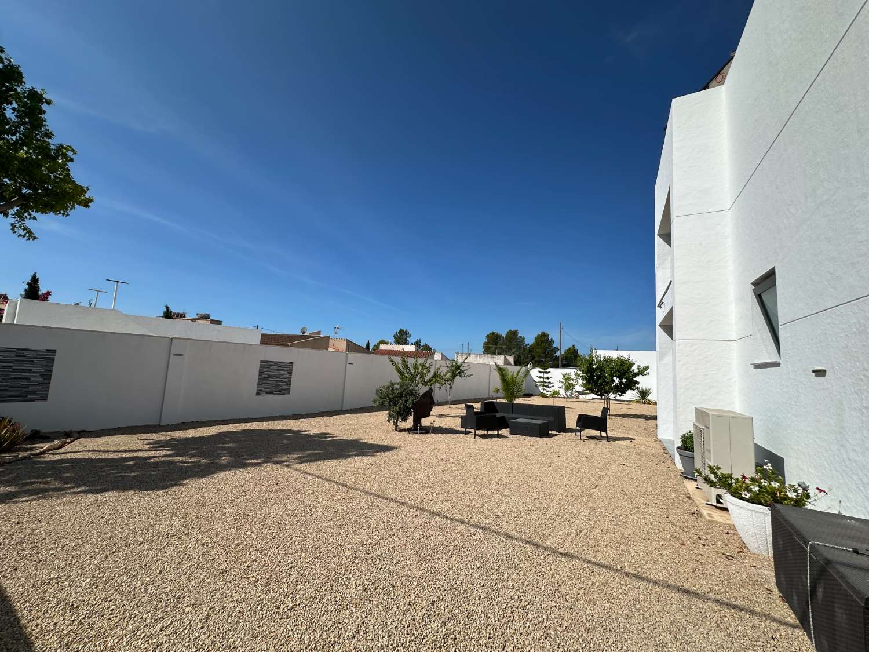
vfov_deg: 85.7
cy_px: 326
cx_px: 434
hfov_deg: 102.1
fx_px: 351
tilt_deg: +7.7
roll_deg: -3.4
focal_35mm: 14
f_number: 2.2
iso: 50
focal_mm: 2.22
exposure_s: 1/3300
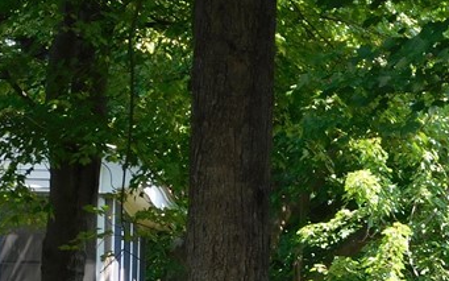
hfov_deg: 9.2
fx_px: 2765
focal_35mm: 226
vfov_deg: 5.8
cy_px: 286
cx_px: 416
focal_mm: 12.6
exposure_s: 1/80
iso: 125
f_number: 4.3
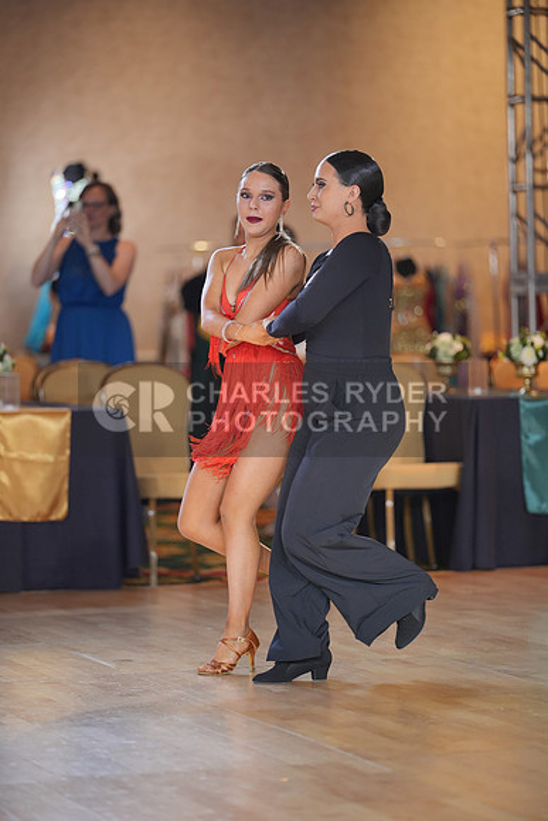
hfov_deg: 10.4
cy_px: 410
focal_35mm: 132
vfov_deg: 15.5
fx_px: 3012
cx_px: 274
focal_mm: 132
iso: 1250
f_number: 2
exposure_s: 1/500
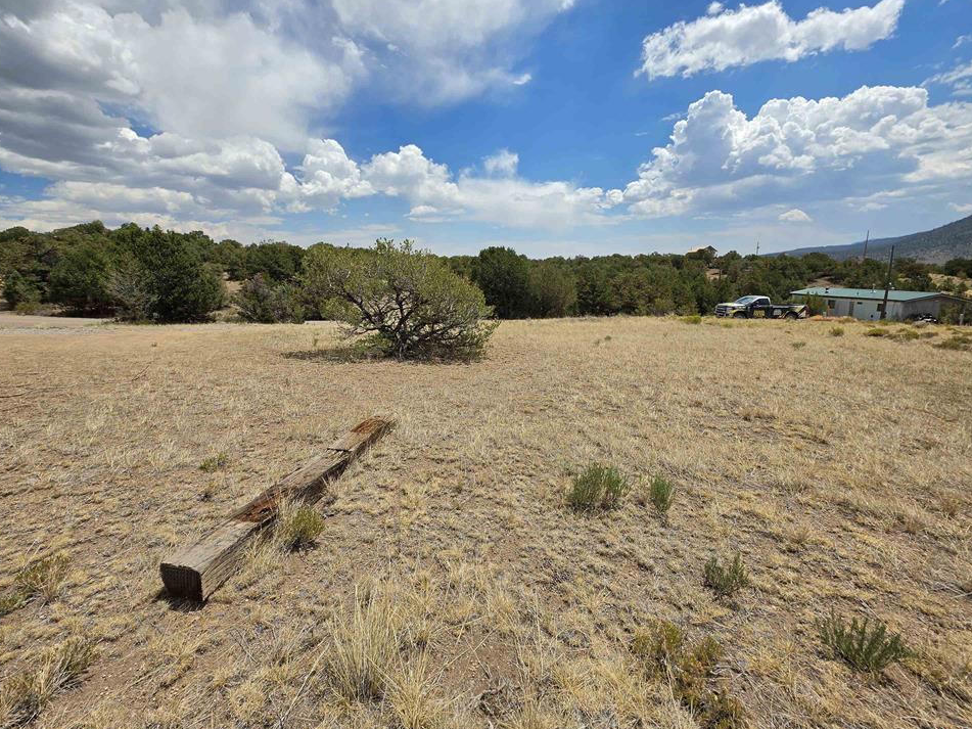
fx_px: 393
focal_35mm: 14
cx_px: 459
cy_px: 351
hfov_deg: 102.0
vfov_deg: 85.6
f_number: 1.9
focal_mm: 2.2
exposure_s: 1/2737
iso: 32
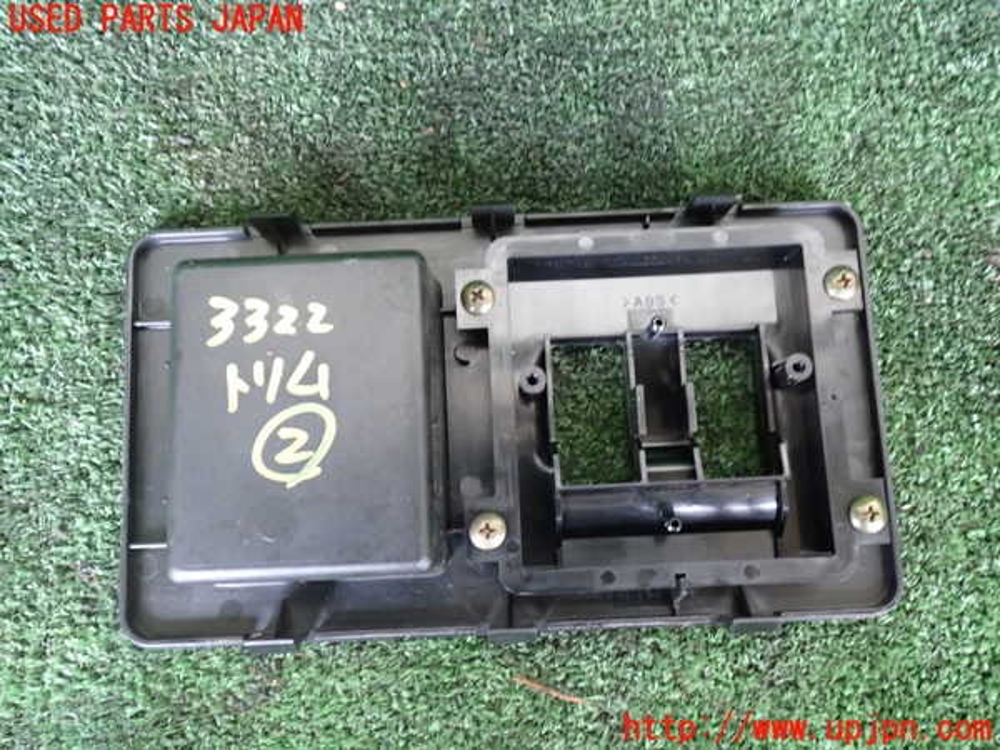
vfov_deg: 46.8
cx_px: 500
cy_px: 375
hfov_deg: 60.0
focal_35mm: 30
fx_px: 867
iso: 800
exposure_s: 1/30
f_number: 2.3
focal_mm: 5.4
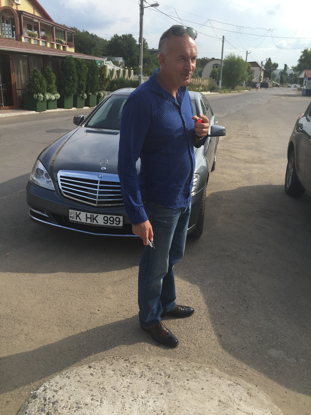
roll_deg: -1.1
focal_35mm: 29
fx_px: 347
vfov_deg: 61.7
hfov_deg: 48.2
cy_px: 208
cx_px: 156
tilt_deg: -19.2
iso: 32
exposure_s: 1/1130
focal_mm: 4.15
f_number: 2.2
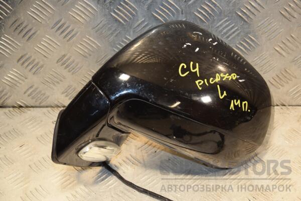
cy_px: 100
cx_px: 150
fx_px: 602
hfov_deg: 28.1
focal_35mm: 72
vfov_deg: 18.9
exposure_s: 1/200
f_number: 4.8
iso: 800
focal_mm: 48
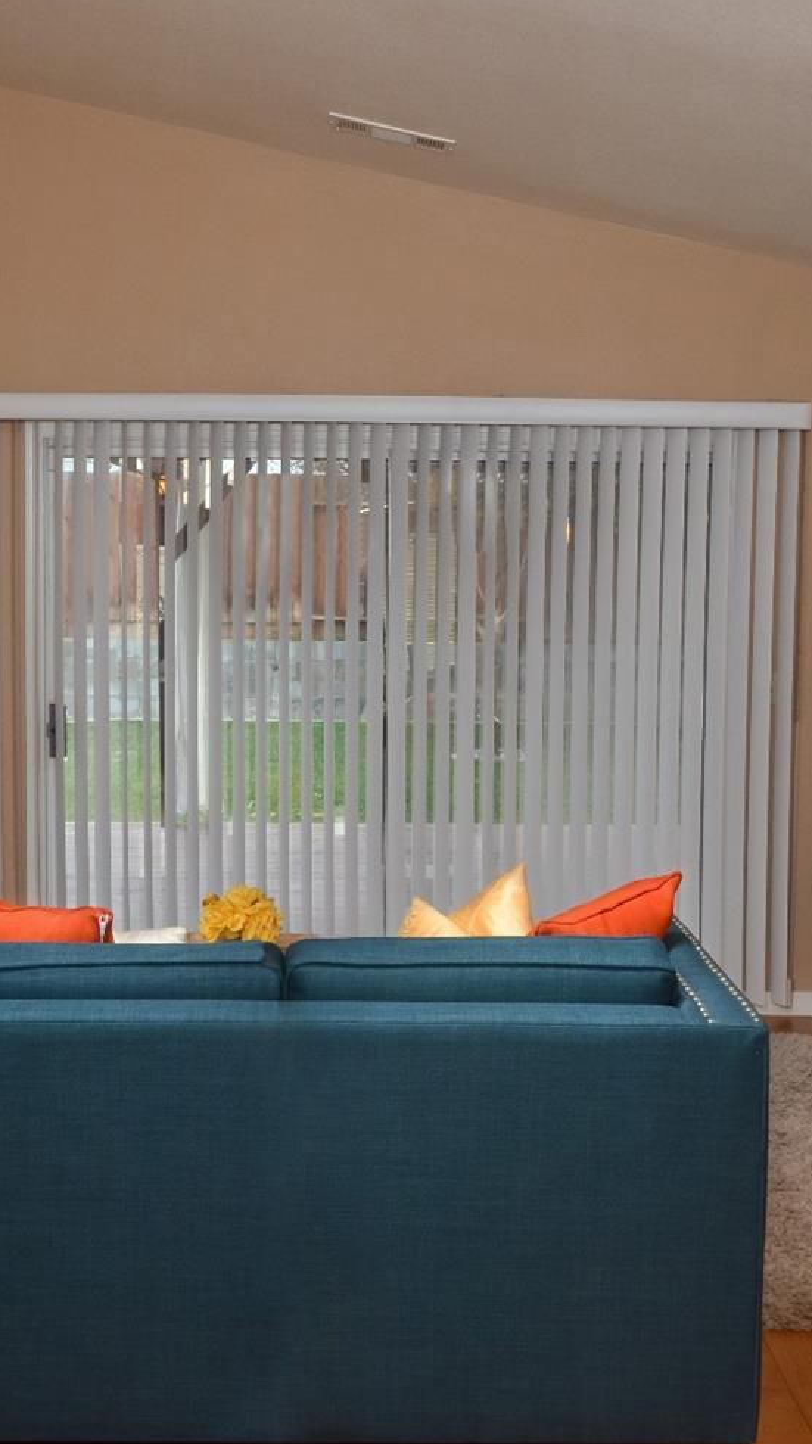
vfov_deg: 42.9
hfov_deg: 24.9
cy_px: 716
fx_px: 1838
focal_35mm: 48
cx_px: 395
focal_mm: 20
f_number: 9.5
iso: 400
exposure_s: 1/45
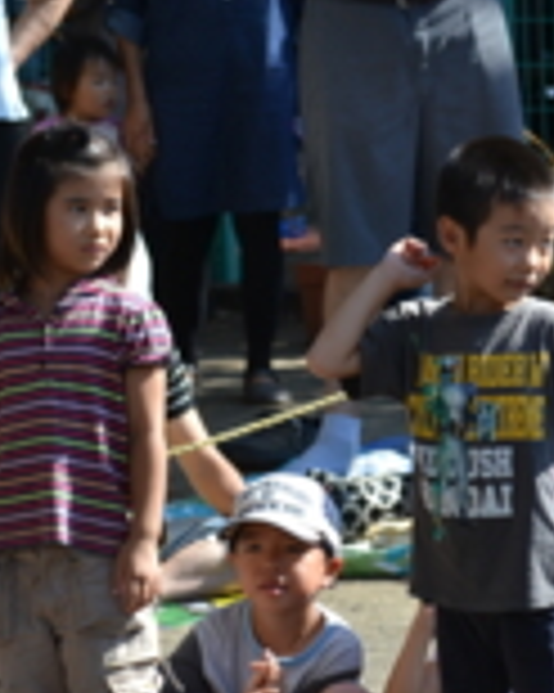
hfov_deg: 4.7
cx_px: 162
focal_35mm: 329
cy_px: 290
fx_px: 6750
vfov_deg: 5.9
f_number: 6.3
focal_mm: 90
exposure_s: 1/160
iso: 100
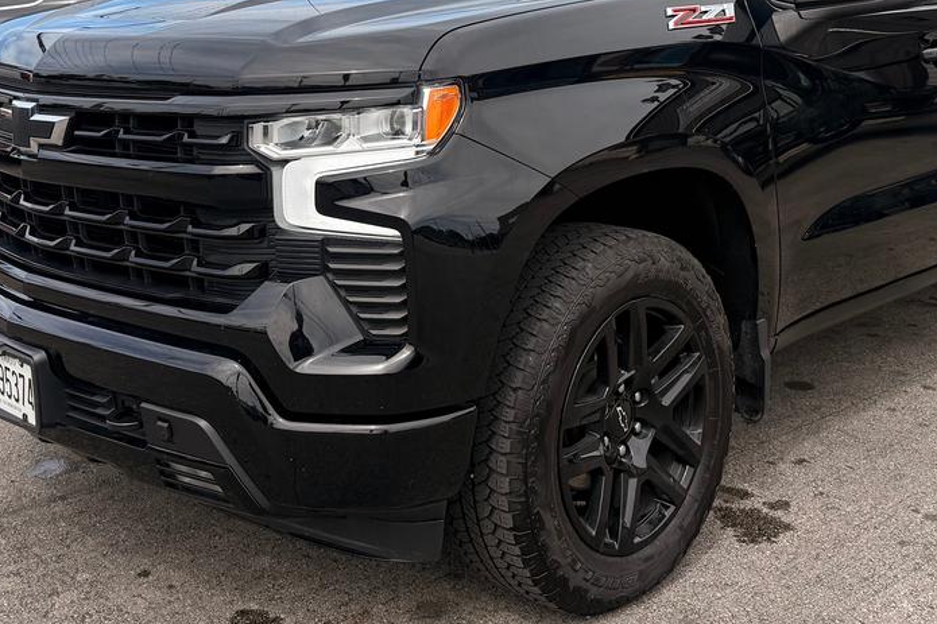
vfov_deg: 27.8
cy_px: 31
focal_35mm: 46
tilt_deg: +0.1
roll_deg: -0.5
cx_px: 497
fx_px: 1197
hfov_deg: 42.7
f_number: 1.78
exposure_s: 1/3425
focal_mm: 6.76
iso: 80
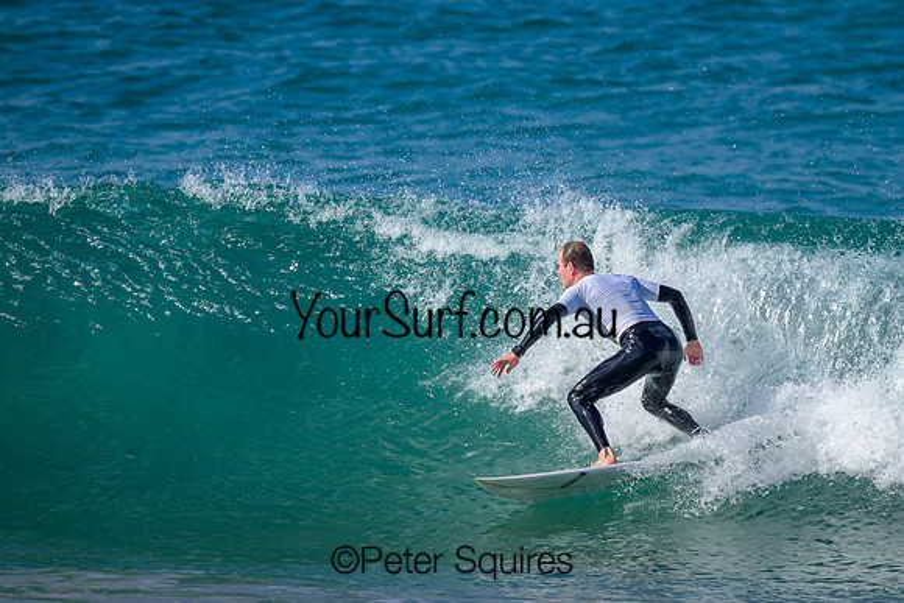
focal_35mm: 1098
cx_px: 618
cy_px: 189
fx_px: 27587
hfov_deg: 1.9
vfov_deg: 1.3
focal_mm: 800
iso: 320
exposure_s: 1/2000
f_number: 6.3
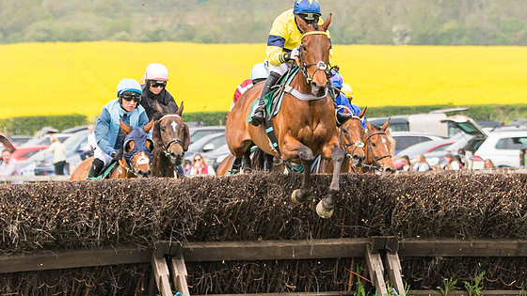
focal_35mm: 391
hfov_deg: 5.5
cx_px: 308
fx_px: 5464
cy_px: 116
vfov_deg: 3.1
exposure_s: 1/2000
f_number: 4
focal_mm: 110
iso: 400
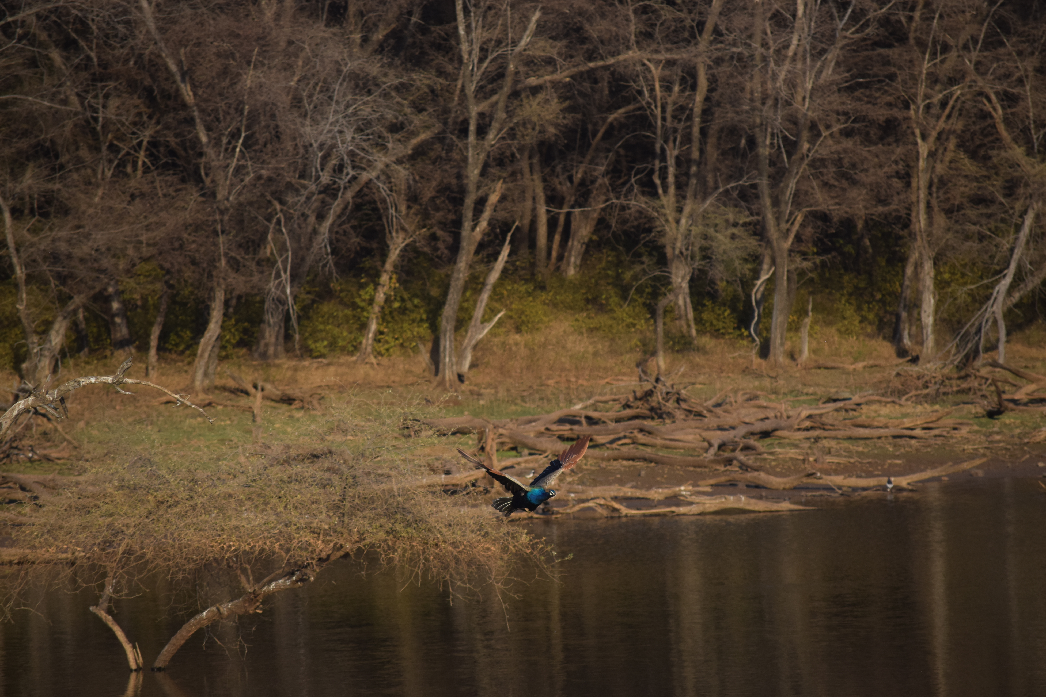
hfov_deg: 6.9
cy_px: 348
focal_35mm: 300
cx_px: 523
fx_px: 8716
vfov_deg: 4.6
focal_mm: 200
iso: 400
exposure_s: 1/1600
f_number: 6.3
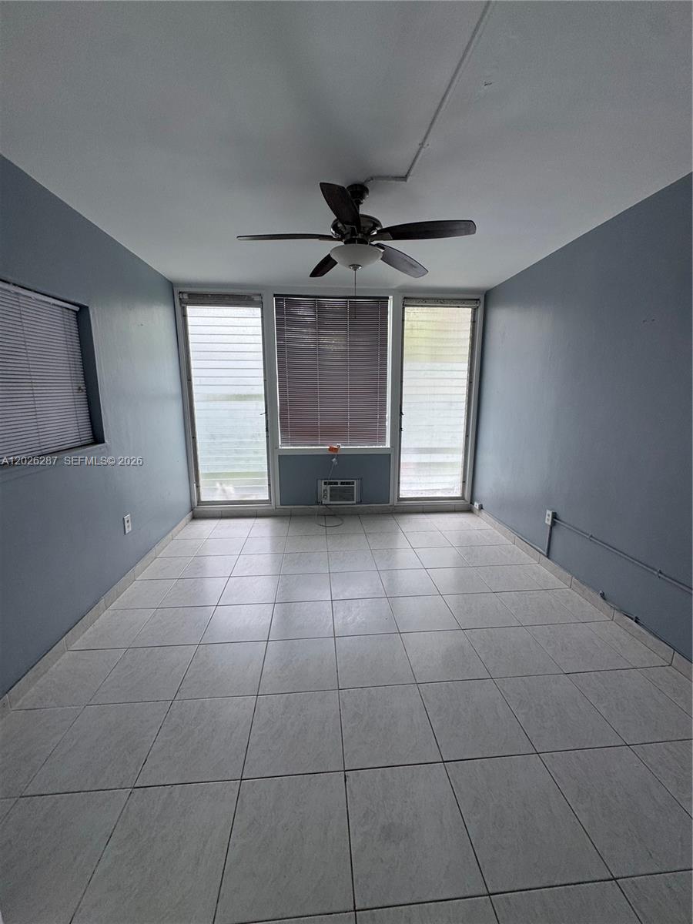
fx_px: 374
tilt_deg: -9.9
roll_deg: +0.3
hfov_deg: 85.7
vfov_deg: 102.1
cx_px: 346
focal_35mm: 14
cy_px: 462
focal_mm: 2.22
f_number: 2.2
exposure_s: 1/99
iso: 40
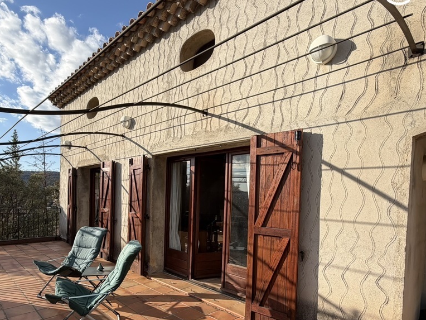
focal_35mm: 22
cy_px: 207
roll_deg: -1.7
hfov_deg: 76.3
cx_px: 200
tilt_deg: -1.3
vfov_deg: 60.0
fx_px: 271
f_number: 2.2
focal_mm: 2.22
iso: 20
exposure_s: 1/799
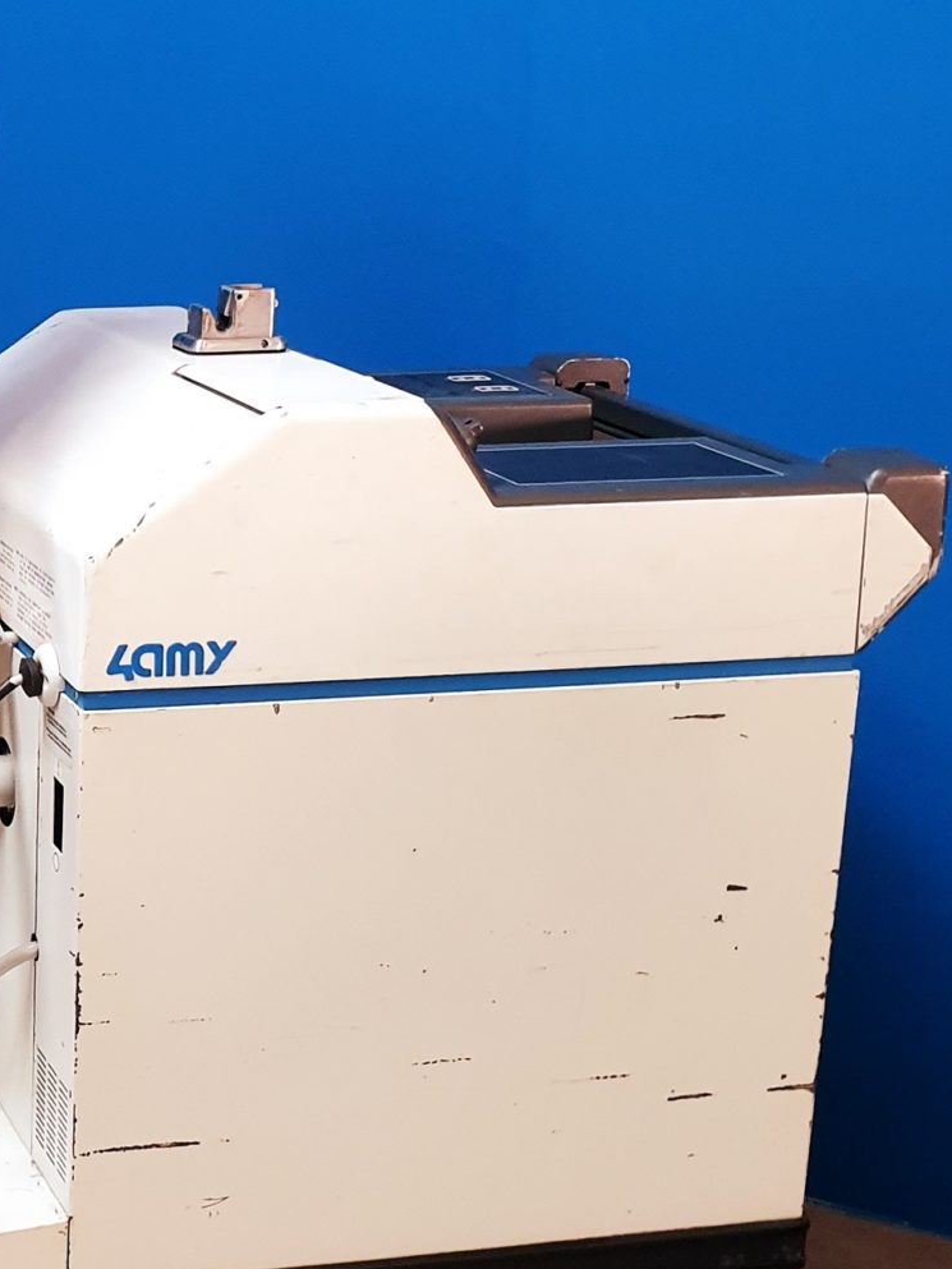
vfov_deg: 28.9
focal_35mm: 67
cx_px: -181
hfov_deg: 20.5
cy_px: 573
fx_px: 2456
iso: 200
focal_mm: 4.3
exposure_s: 1/50
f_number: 2.4
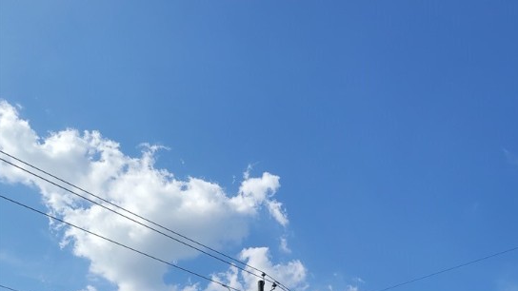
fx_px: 549
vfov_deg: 28.0
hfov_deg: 50.5
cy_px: 289
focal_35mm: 40
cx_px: 270
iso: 40
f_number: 1.8
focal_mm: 5.4
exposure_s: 1/3409
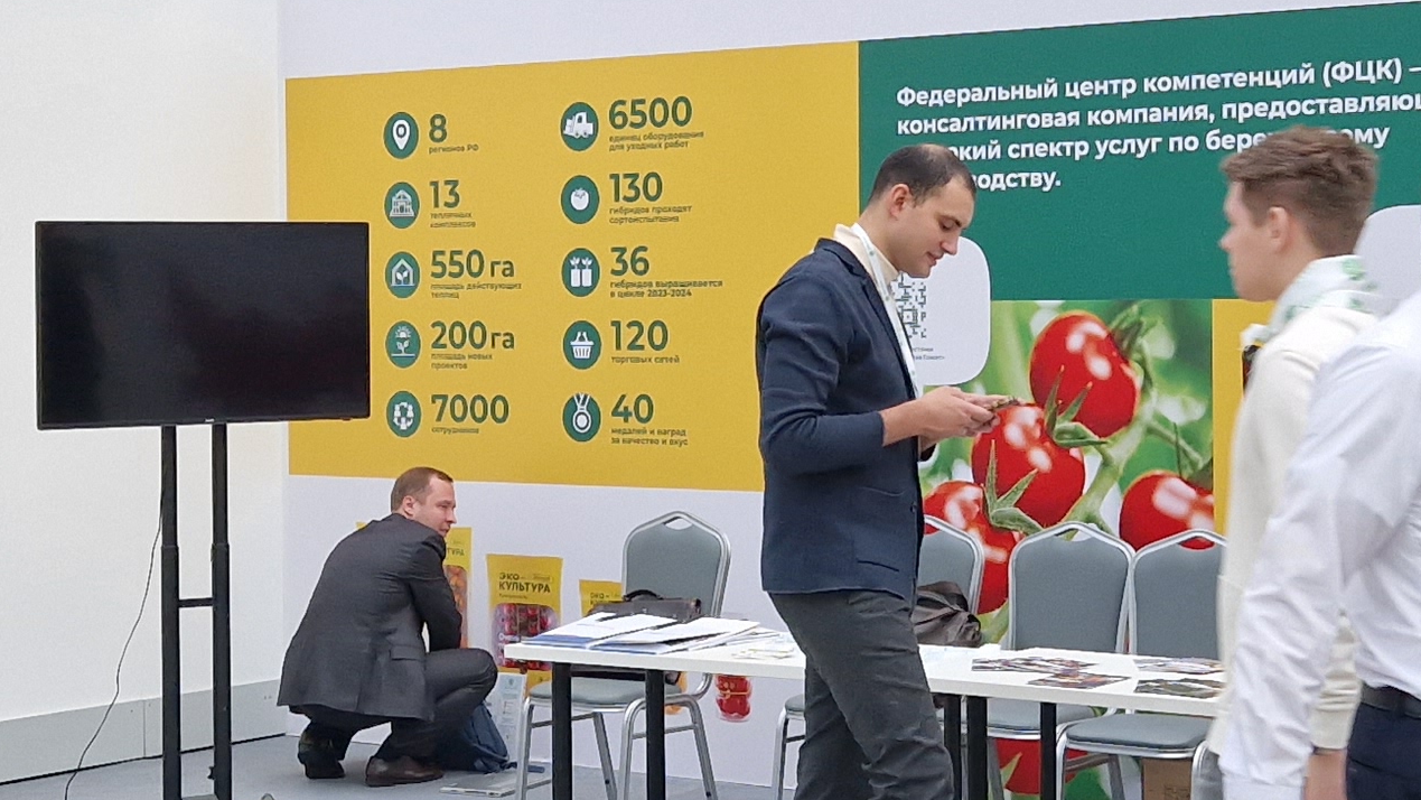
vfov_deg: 15.3
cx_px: 675
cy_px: 339
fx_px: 2977
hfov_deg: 26.8
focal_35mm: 79
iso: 64
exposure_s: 1/100
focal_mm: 5.4
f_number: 1.8
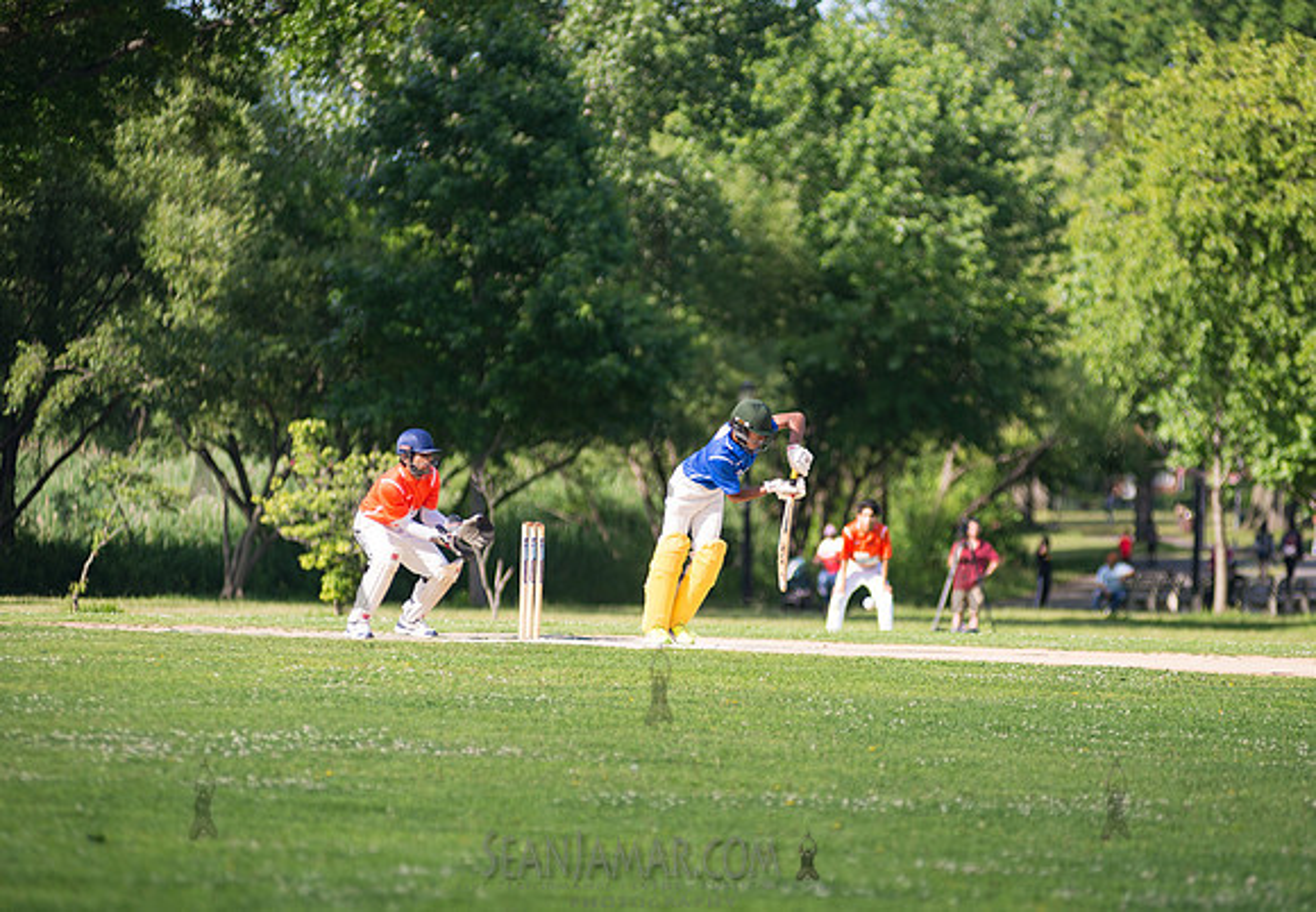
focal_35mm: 226
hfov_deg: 9.0
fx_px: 8349
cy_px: 480
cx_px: 747
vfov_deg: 6.3
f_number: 2.8
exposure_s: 1/1250
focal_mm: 200
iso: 200
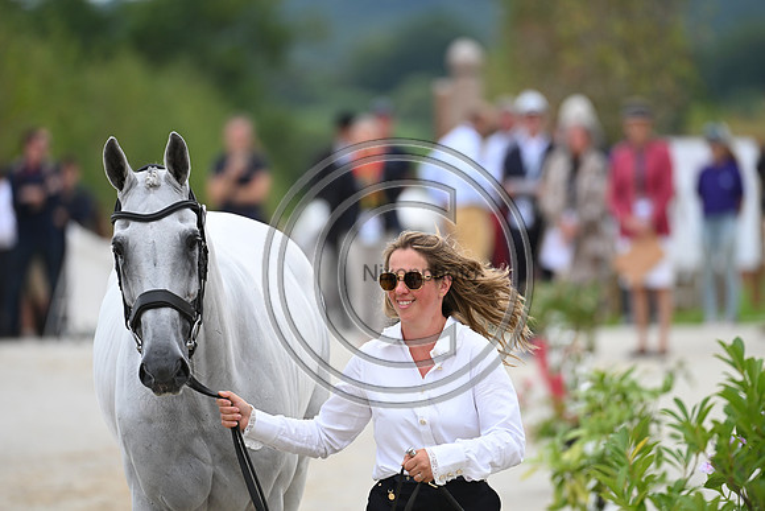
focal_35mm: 400
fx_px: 8502
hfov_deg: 5.2
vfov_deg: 3.4
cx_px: 382
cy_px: 256
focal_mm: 400
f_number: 5.6
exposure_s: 1/1600
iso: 640
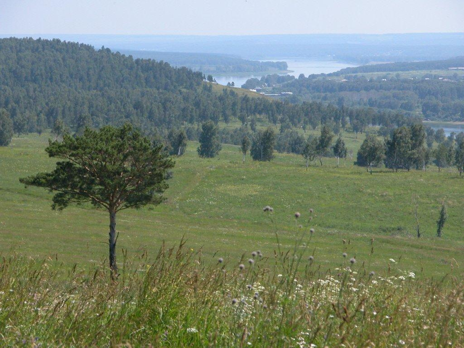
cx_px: 232
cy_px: 174
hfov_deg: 11.2
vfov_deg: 8.4
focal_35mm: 176
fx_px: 2359
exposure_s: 1/436
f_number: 5.6
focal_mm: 44.7
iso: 100
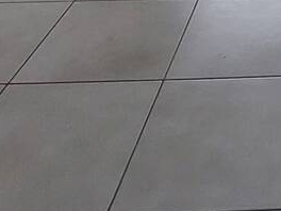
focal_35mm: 71
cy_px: -310
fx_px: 576
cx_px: 379
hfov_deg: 23.7
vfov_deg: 13.8
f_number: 2.2
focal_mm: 1.74
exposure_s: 1/60
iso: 200
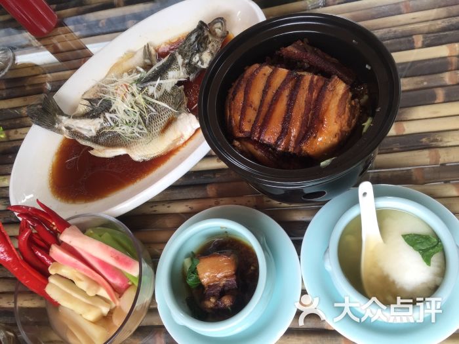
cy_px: 172
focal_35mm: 29
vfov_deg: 48.2
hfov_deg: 61.7
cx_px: 230
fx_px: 385
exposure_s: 1/100
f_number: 2.2
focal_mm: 4.15
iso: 50
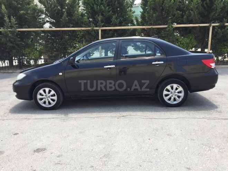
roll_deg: -1.6
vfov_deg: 48.2
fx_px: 191
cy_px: 86
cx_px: 114
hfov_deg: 61.7
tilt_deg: -15.2
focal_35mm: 29
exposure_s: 1/824
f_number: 2.2
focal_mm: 4.15
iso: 32
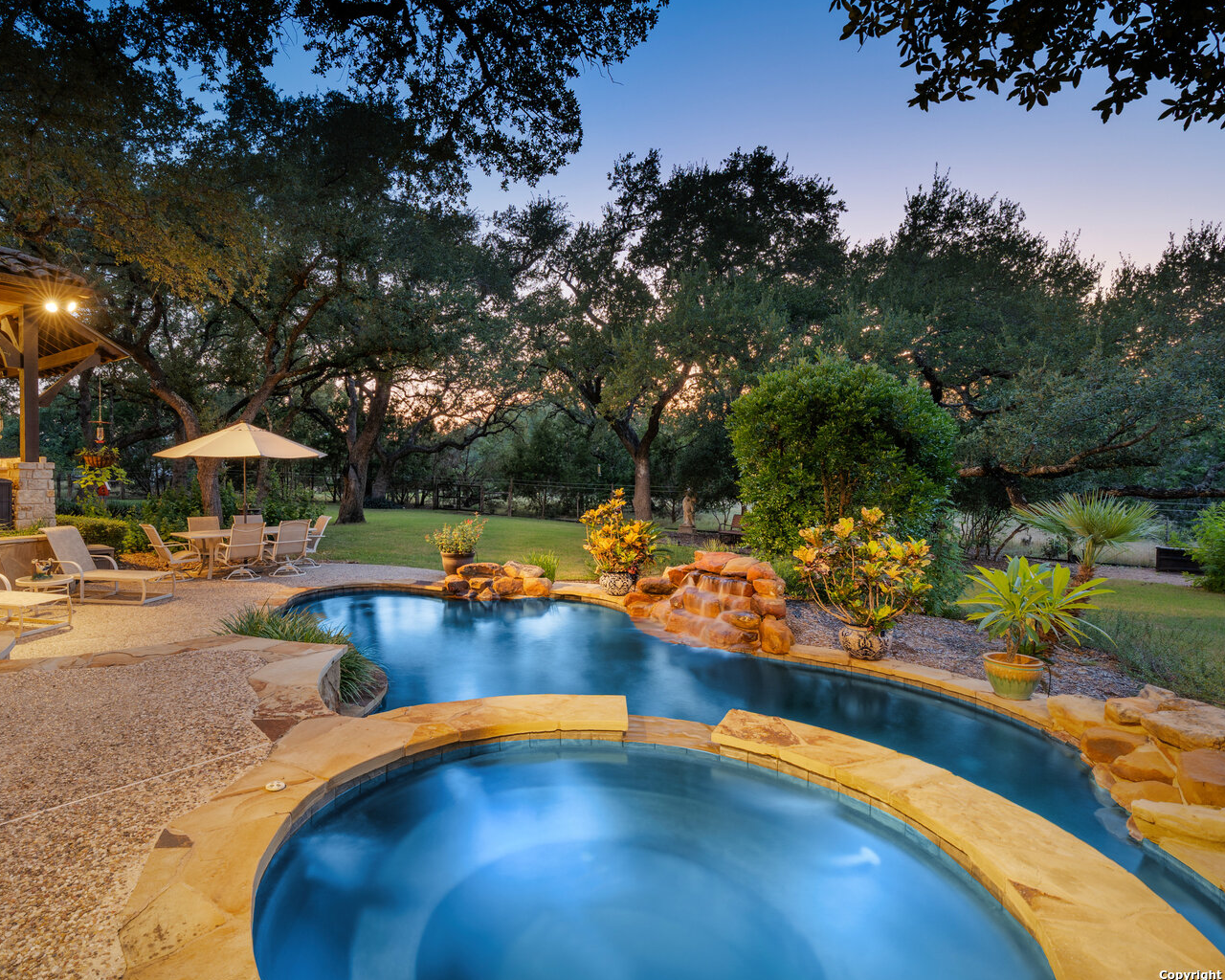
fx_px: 689
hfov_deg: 82.2
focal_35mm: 19
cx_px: 485
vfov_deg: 70.8
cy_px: 481
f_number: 11
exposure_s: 30
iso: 100
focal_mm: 16
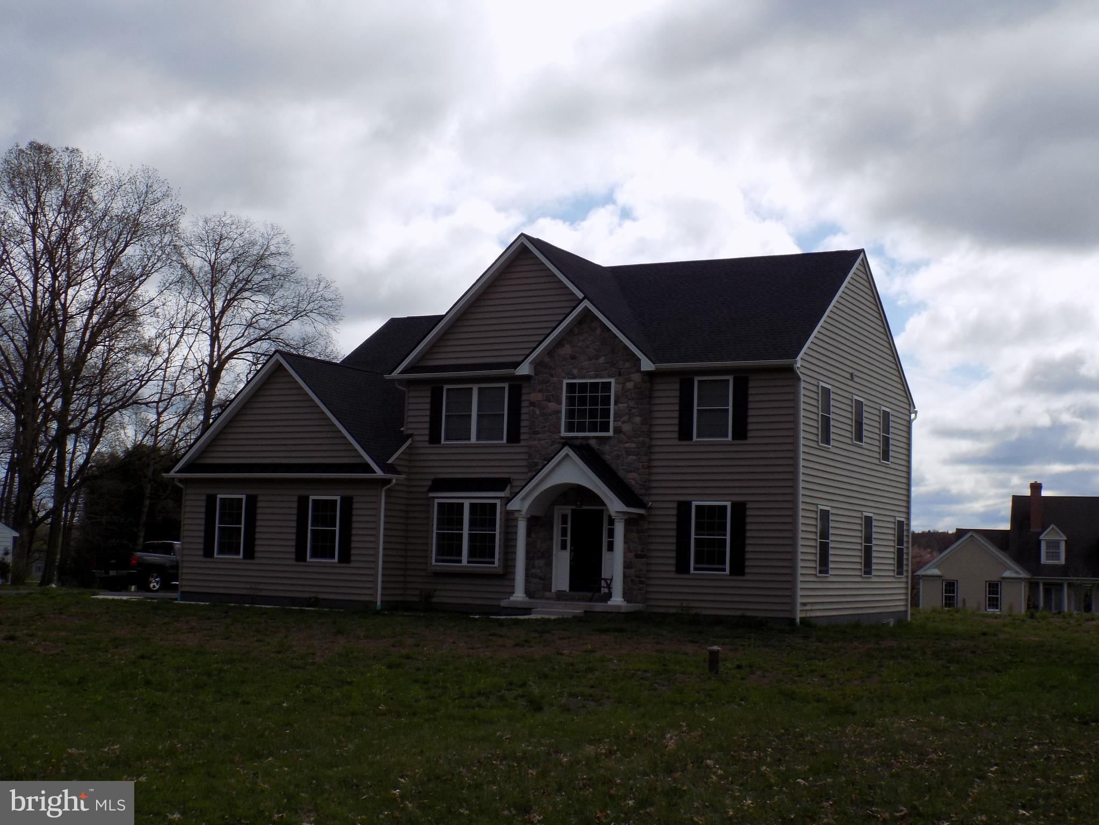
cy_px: 412
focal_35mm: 46
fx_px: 1461
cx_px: 550
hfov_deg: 41.2
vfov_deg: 31.5
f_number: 3.7
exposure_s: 1/1500
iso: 80
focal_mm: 8.1
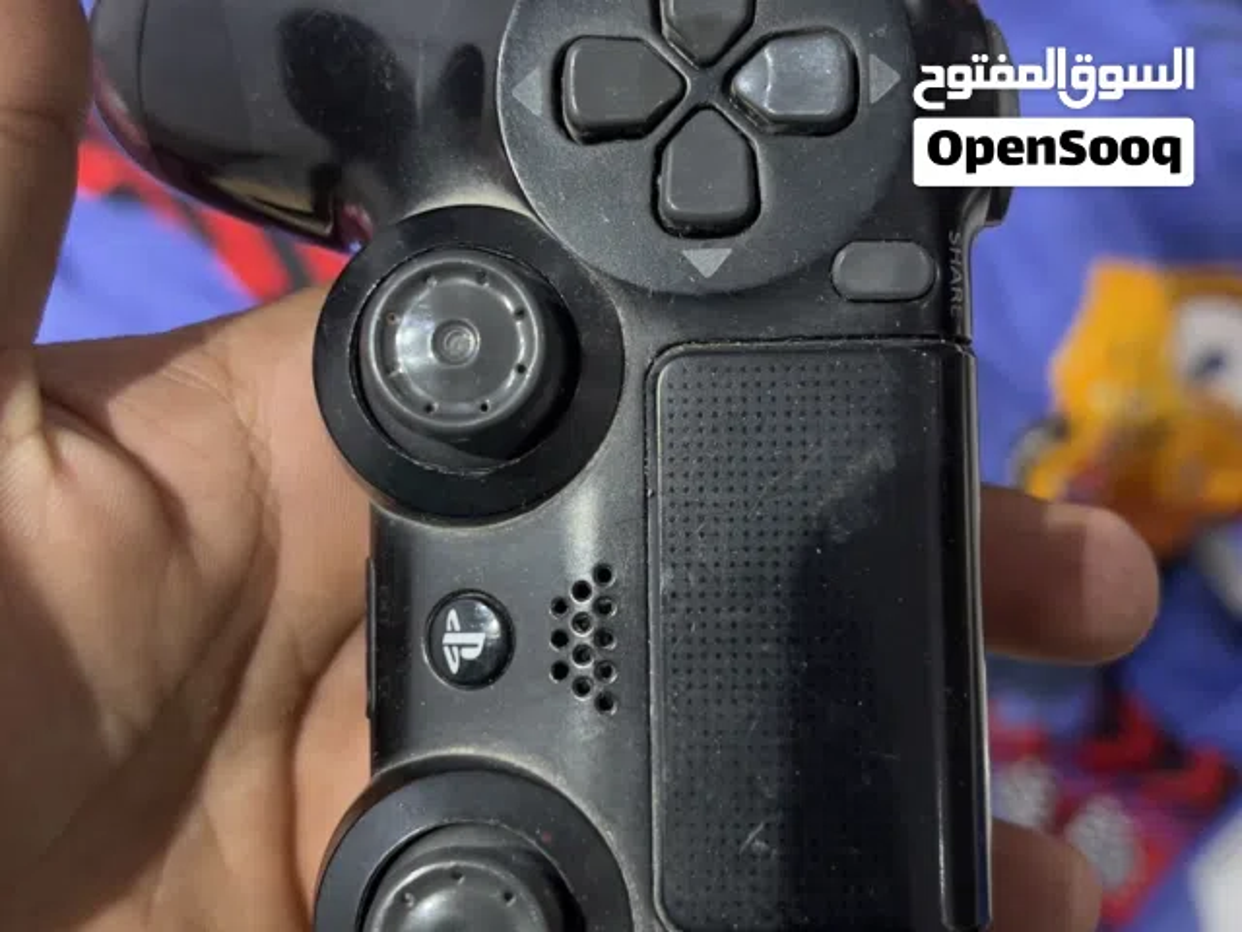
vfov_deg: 53.1
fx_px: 933
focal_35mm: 26
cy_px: 466
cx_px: 621
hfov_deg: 67.3
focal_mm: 5.7
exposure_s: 1/40
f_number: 1.5
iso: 400
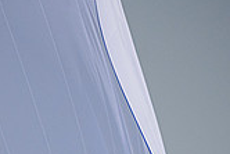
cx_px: -131
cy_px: 299
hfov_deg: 1.6
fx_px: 8409
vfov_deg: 1.0
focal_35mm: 1315
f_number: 6.3
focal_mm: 310
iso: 400
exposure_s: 1/5000
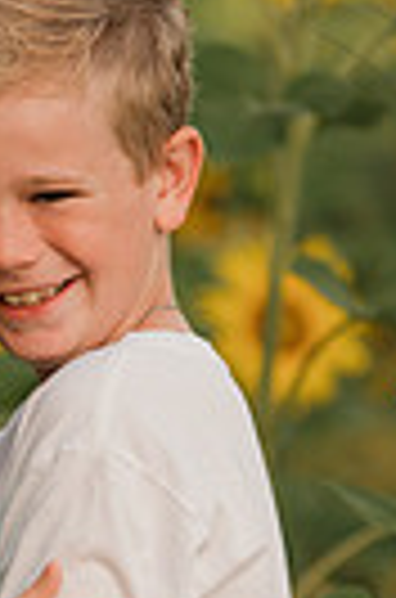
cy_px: 598
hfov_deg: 2.4
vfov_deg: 3.6
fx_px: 9570
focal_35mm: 577
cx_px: 86
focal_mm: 170
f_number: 2.8
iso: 100
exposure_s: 1/400
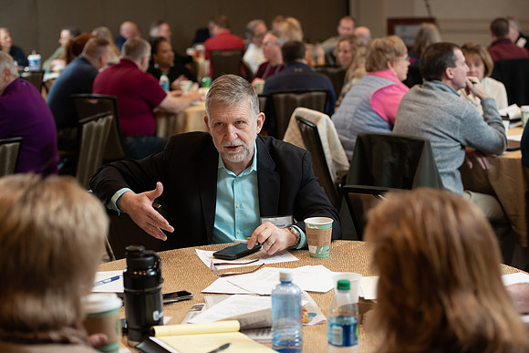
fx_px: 1029
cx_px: 264
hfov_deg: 28.8
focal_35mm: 70
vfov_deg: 19.5
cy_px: 176
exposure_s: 1/160
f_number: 4
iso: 1250
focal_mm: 70
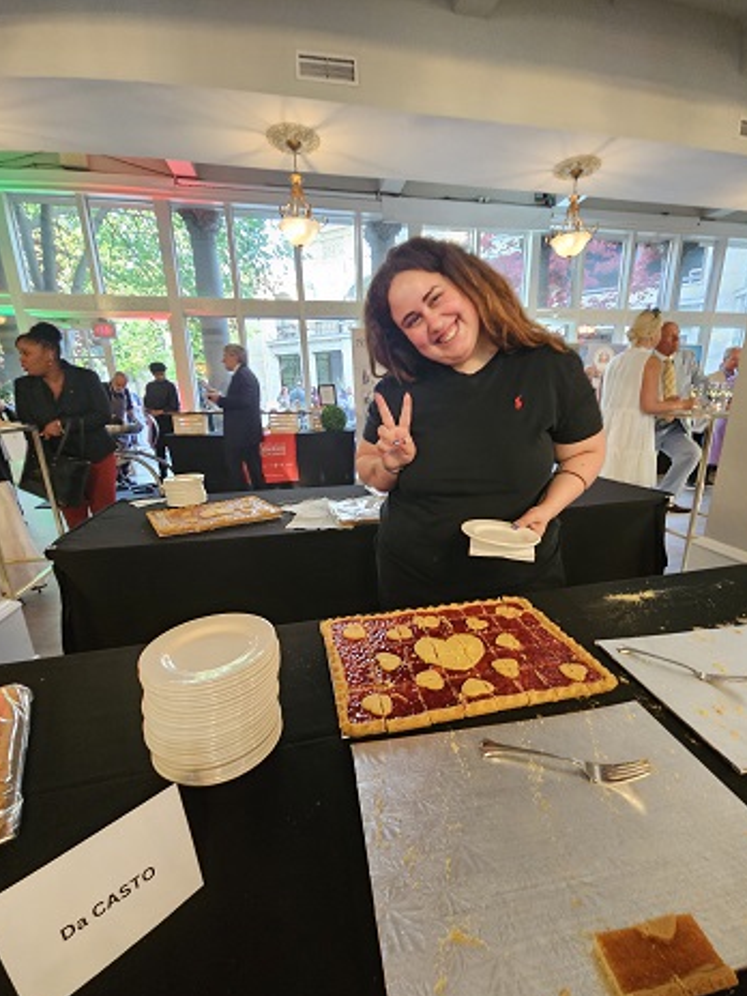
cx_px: 390
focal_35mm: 14
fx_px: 403
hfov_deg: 85.6
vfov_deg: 101.9
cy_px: 534
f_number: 2.2
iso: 640
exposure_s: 1/24
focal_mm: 2.2
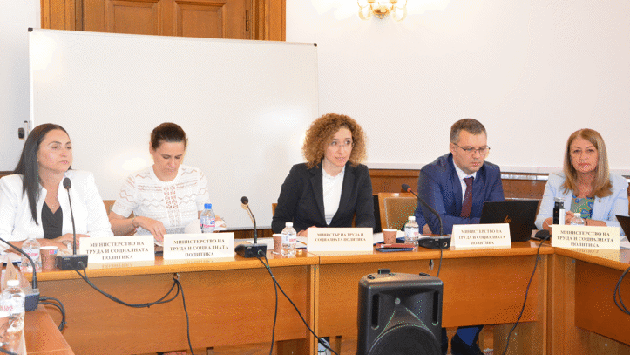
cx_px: 313
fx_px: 928
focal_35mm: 56
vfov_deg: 21.6
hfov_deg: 37.5
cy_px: 167
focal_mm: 35
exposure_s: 1/100
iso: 3200
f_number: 7.1
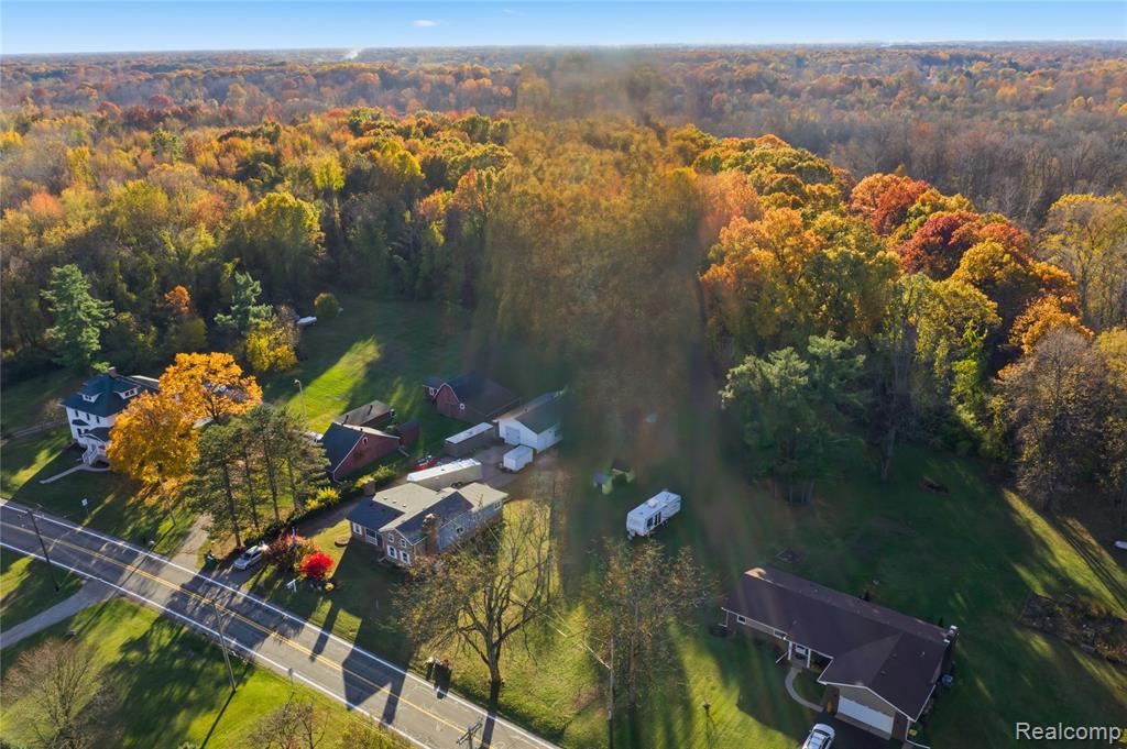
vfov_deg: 46.3
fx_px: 876
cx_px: 564
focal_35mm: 28
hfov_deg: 65.5
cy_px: 374
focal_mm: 10.3
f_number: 10
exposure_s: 1/160
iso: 200
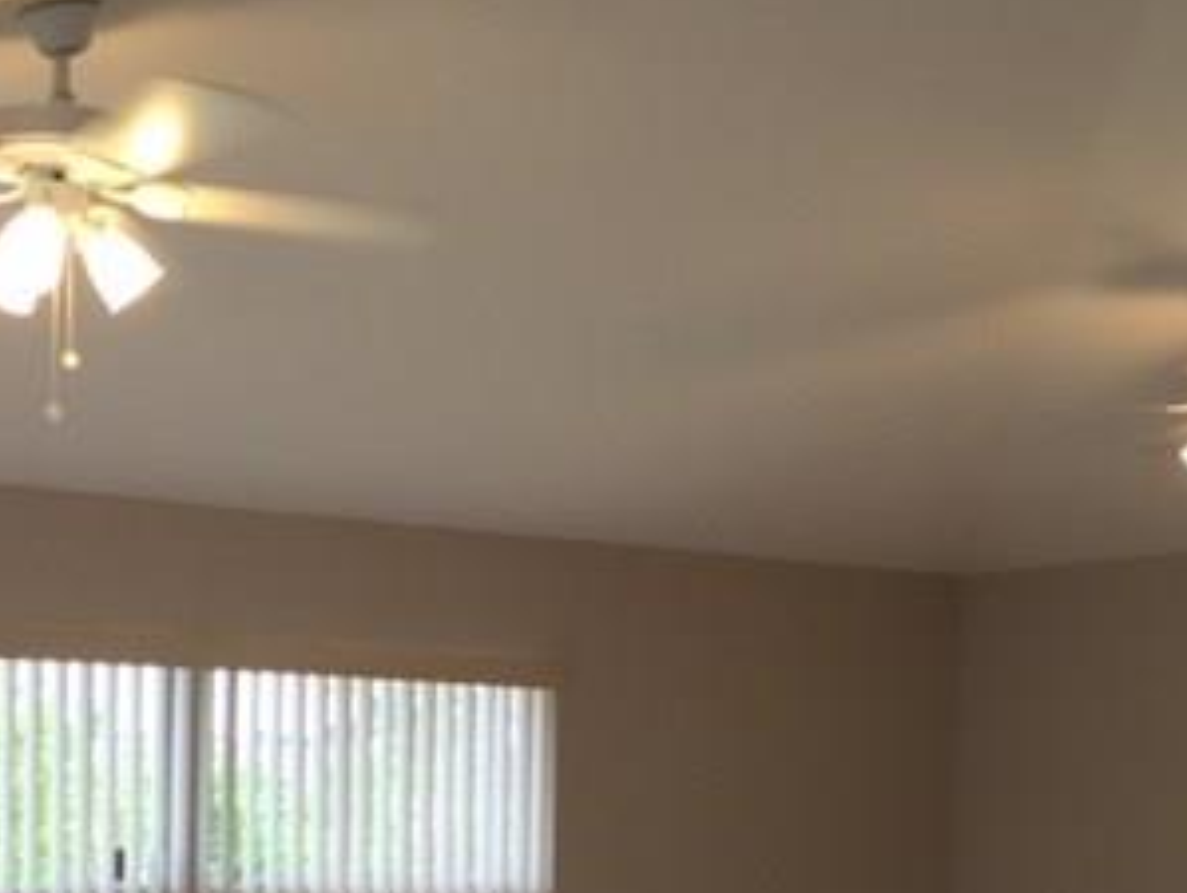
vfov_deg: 22.9
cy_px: 857
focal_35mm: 62
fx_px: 2129
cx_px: 310
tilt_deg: +0.5
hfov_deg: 30.7
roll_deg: -2.5
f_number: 2.2
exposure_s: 1/60
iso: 32
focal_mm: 4.15
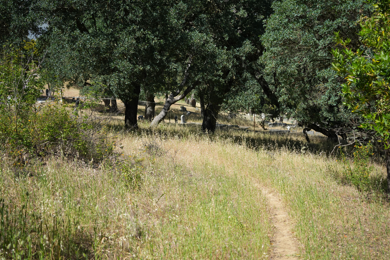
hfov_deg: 39.6
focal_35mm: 50
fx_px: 542
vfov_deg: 27.0
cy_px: 130
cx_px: 195
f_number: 4.5
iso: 500
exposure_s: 1/2000
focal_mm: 50
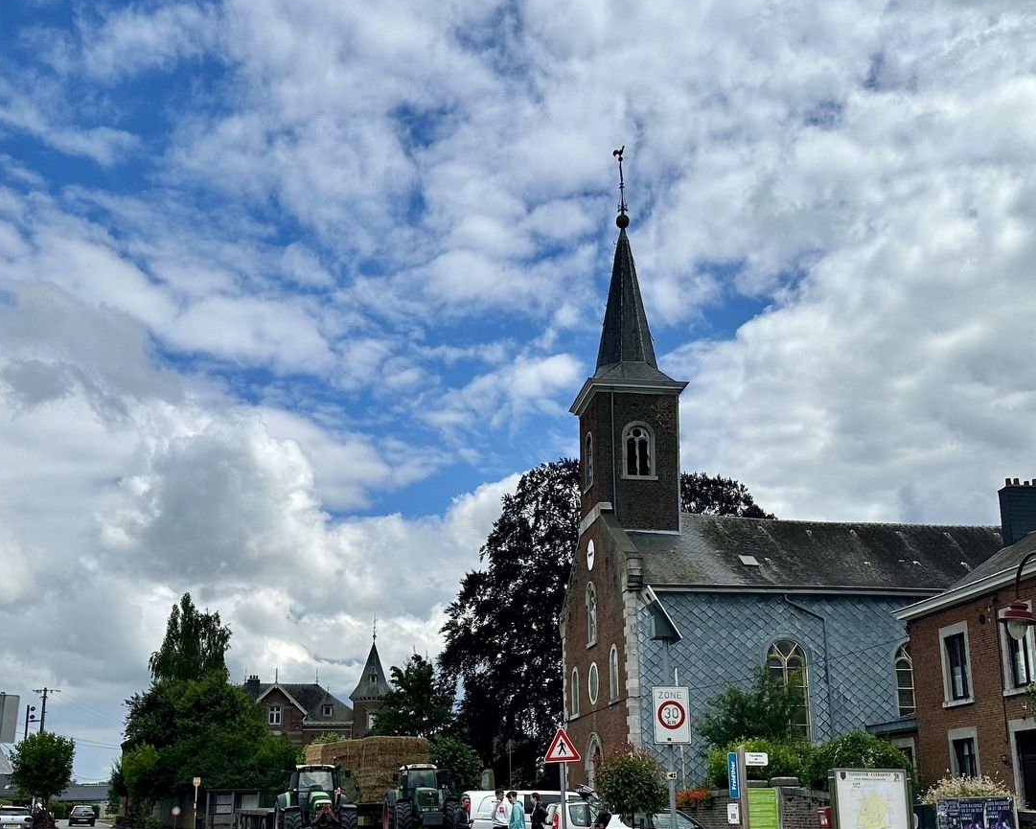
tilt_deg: +12.4
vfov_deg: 37.8
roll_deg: +0.1
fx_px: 1196
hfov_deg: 46.8
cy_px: 561
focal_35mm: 39
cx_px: 534
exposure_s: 1/9709
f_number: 1.78
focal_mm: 6.86
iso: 80
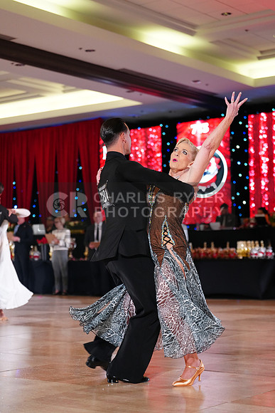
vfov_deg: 28.8
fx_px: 802
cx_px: 138
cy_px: 206
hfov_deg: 19.5
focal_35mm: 70
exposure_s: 1/400
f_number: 2.8
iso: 2500
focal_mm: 70
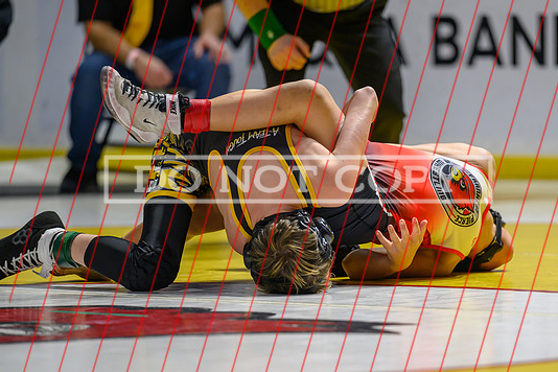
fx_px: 4185
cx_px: 352
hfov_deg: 7.6
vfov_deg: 5.1
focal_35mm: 270
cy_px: 218
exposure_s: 1/800
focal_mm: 200
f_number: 2.8
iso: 1400
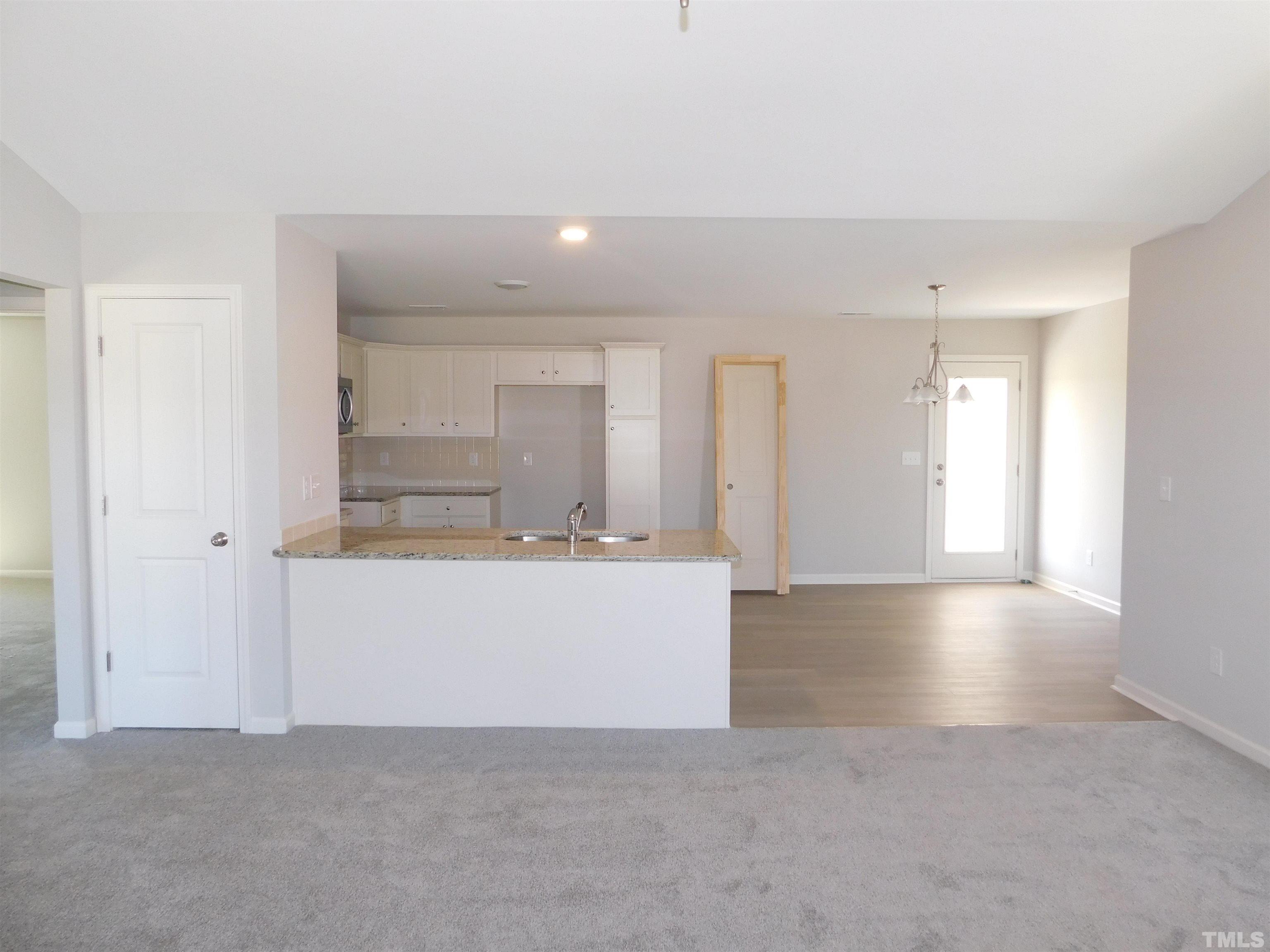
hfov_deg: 73.9
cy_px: 476
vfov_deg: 58.9
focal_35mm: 23
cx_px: 635
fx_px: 844
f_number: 3
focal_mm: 4
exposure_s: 1/30
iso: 125
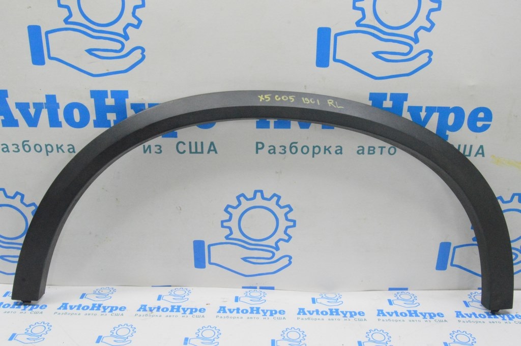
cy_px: 173
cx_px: 260
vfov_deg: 38.3
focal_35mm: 34
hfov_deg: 55.1
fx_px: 499
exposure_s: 1/20
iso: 6400
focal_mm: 23
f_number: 20
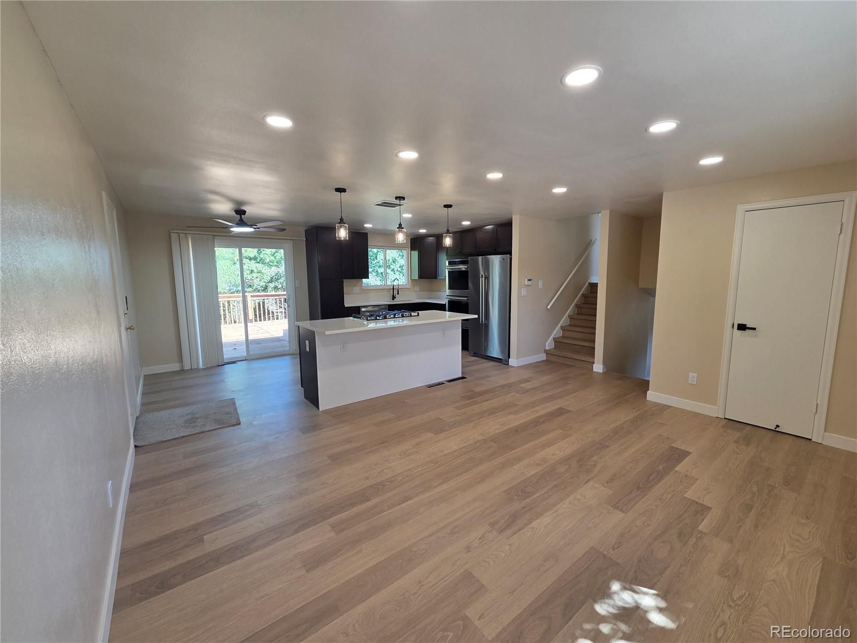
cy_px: 322
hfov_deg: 106.2
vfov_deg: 89.9
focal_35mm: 13
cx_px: 428
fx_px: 322
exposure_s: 1/120
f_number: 2.2
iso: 80
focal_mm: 2.2
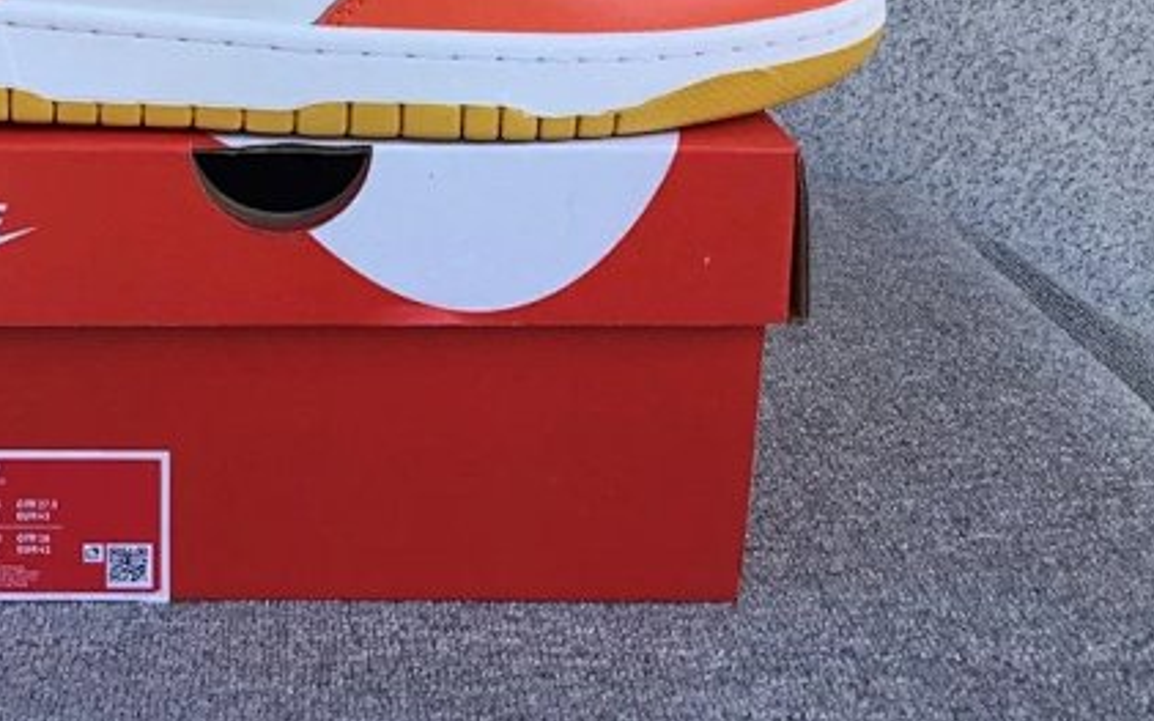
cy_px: 82
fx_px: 1572
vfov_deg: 25.1
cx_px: 293
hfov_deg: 39.3
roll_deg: -0.4
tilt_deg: -16.5
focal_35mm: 50
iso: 25
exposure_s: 1/497
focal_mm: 3.3
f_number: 2.4
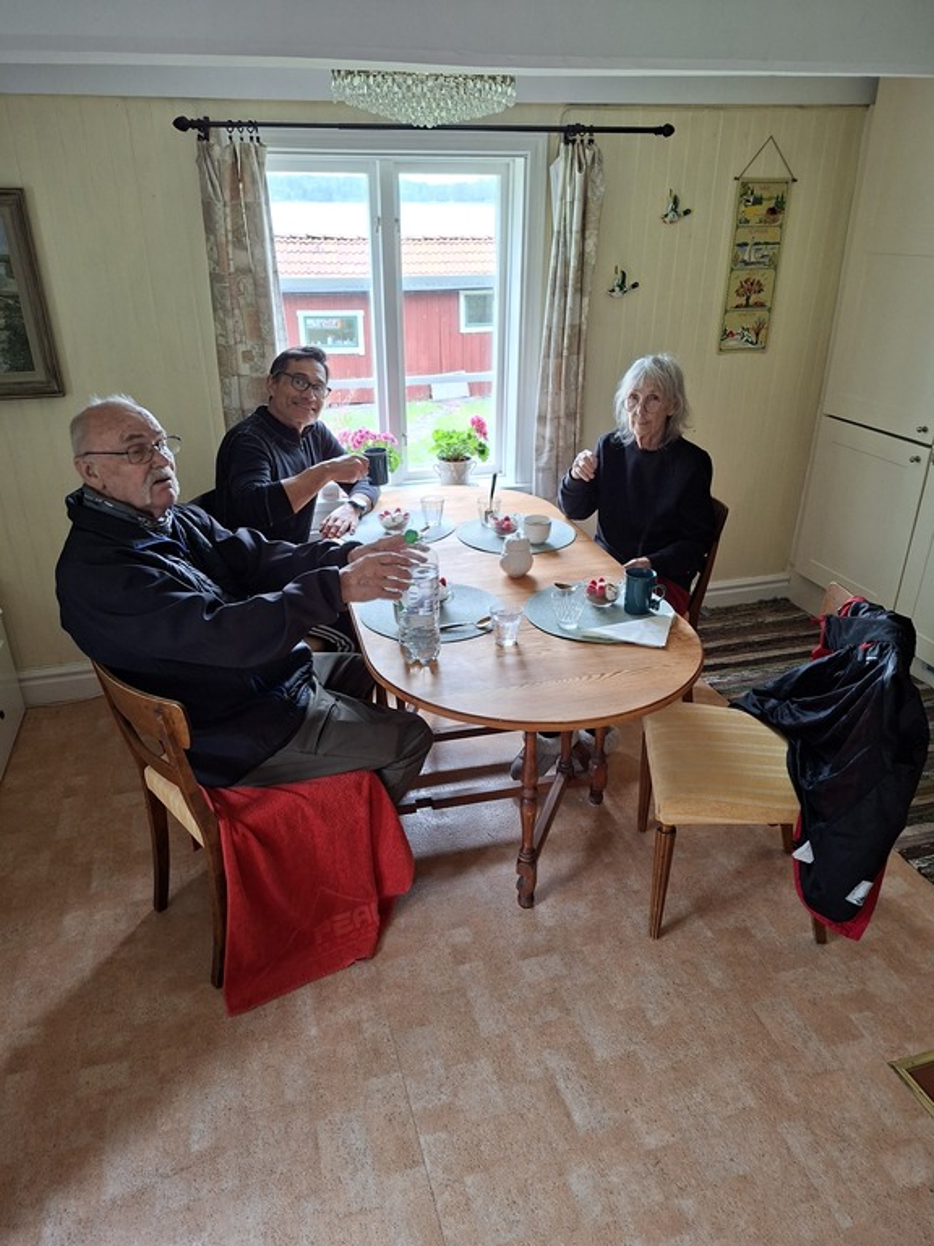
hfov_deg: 58.9
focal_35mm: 23
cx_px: 467
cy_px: 623
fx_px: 827
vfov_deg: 73.9
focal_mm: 5.54
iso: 250
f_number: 1.8
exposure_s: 1/100
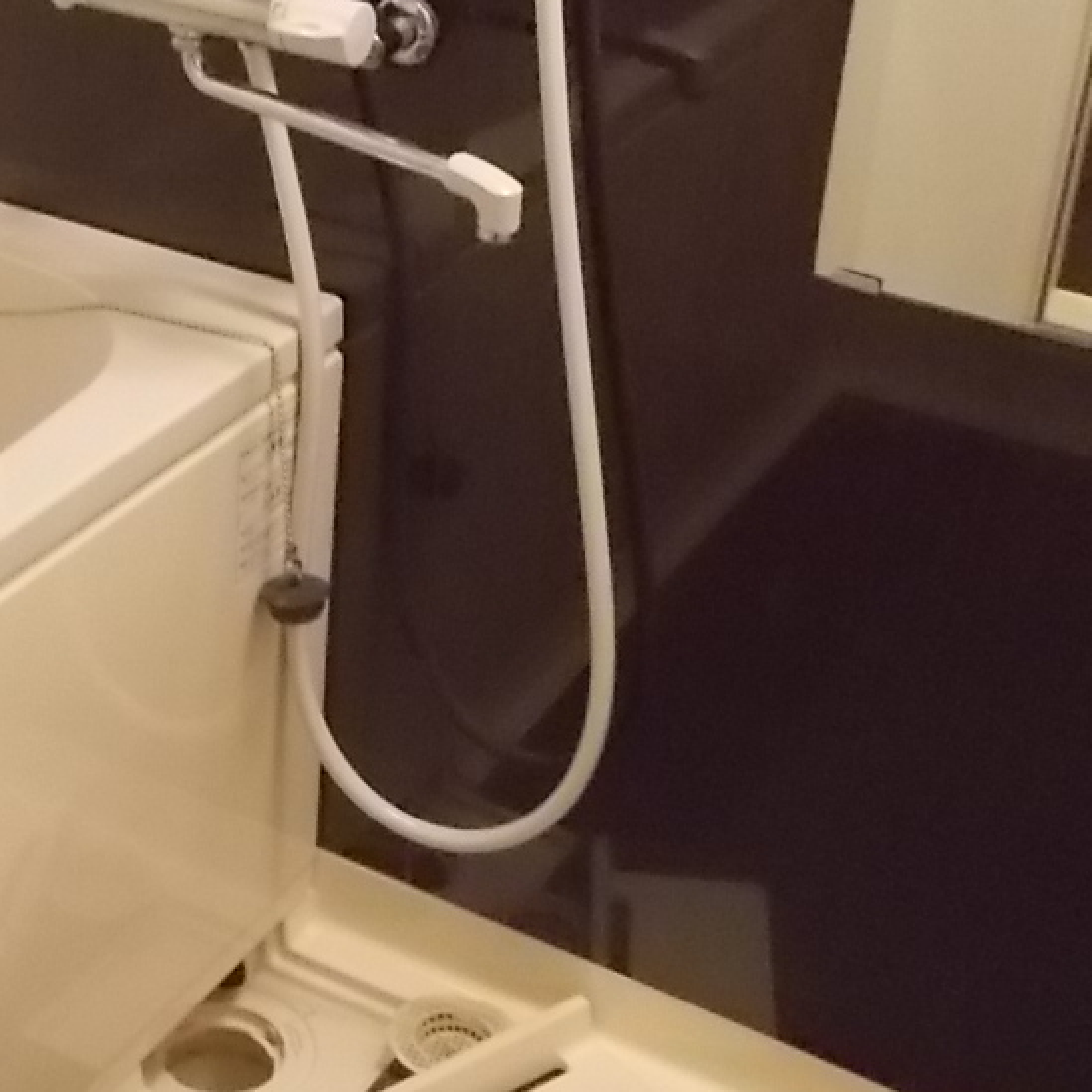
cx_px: 119
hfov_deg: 25.0
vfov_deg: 25.6
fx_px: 2391
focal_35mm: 67
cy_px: 394
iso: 800
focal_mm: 4.6
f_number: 3.2
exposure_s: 1/20
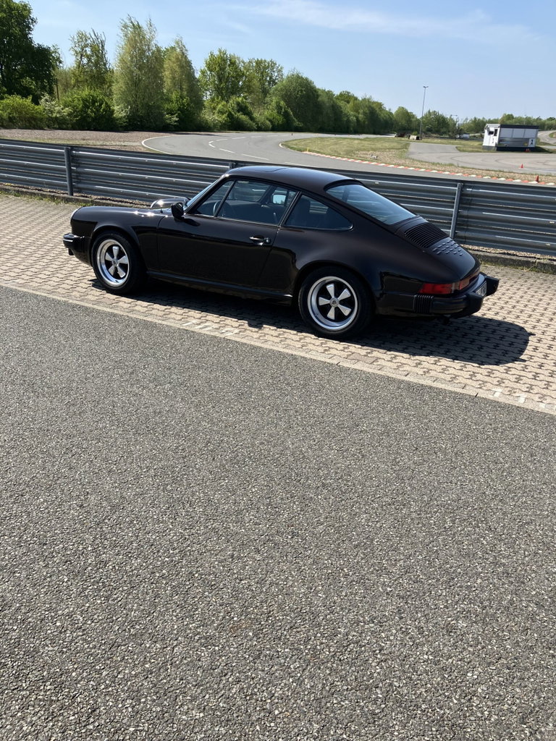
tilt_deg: -20.8
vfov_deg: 63.4
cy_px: 370
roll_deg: -1.8
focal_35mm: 28
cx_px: 278
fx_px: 600
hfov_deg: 49.7
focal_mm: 3.99
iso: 32
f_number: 1.8
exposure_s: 1/1517
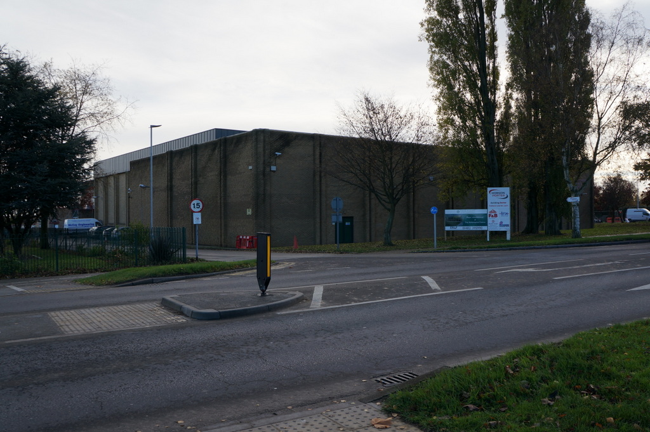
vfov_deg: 41.6
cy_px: 216
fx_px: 568
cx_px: 325
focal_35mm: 32
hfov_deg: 59.5
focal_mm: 21
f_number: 5.6
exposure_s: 1/200
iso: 100
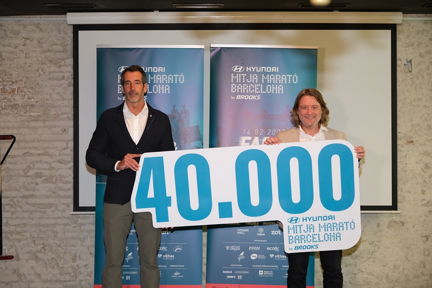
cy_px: 144
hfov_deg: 38.9
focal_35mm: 51
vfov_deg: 26.5
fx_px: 612
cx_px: 216
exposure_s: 1/125
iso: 1600
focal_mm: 34
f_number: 2.8
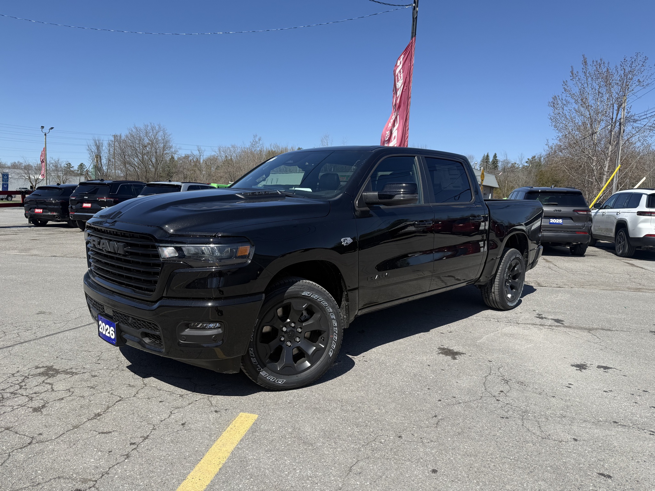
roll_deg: -1.5
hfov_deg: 71.6
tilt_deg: -5.3
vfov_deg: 56.8
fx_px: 454
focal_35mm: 24
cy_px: 246
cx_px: 328
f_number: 1.78
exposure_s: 1/4405
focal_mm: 6.76
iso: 80
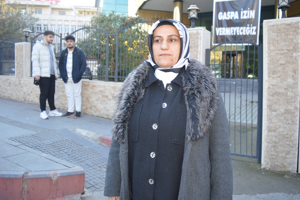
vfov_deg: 47.9
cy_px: 100
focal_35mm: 27
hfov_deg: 67.4
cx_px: 150
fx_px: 225
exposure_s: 1/125
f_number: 4
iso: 250
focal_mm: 18
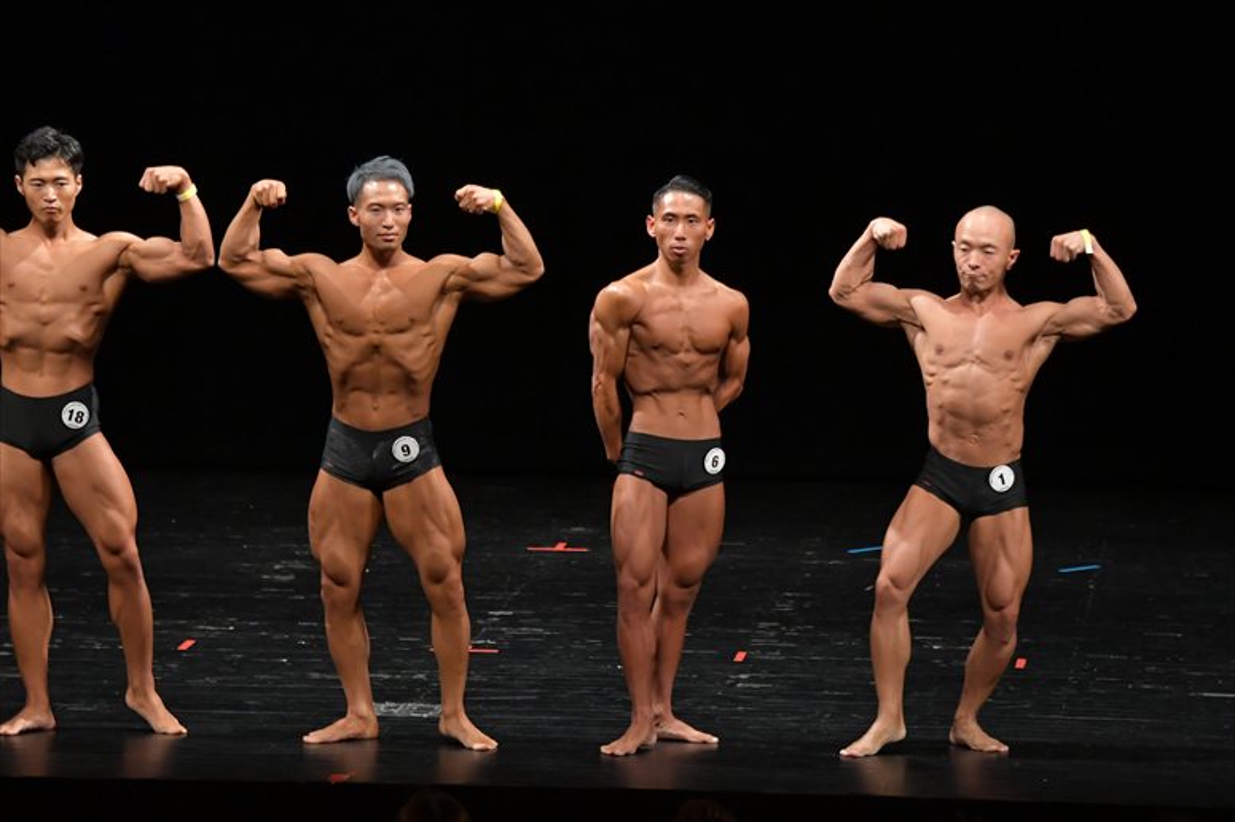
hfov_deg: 10.2
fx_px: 6926
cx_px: 618
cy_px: 411
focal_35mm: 202
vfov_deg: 6.8
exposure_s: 1/400
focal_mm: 135
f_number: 5.6
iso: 3200
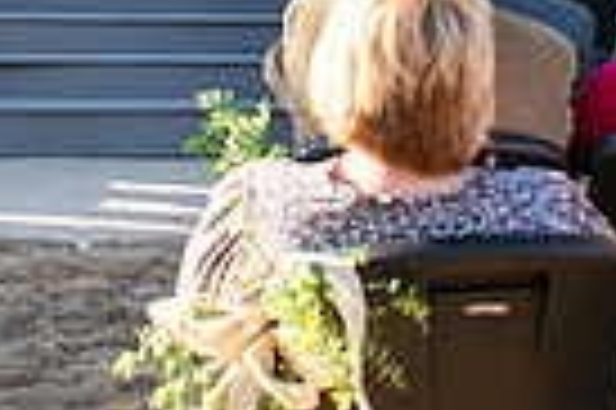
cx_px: 165
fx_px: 2290
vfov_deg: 9.8
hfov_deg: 15.3
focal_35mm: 134
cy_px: -272
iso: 250
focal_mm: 24
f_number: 3.5
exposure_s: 1/1000
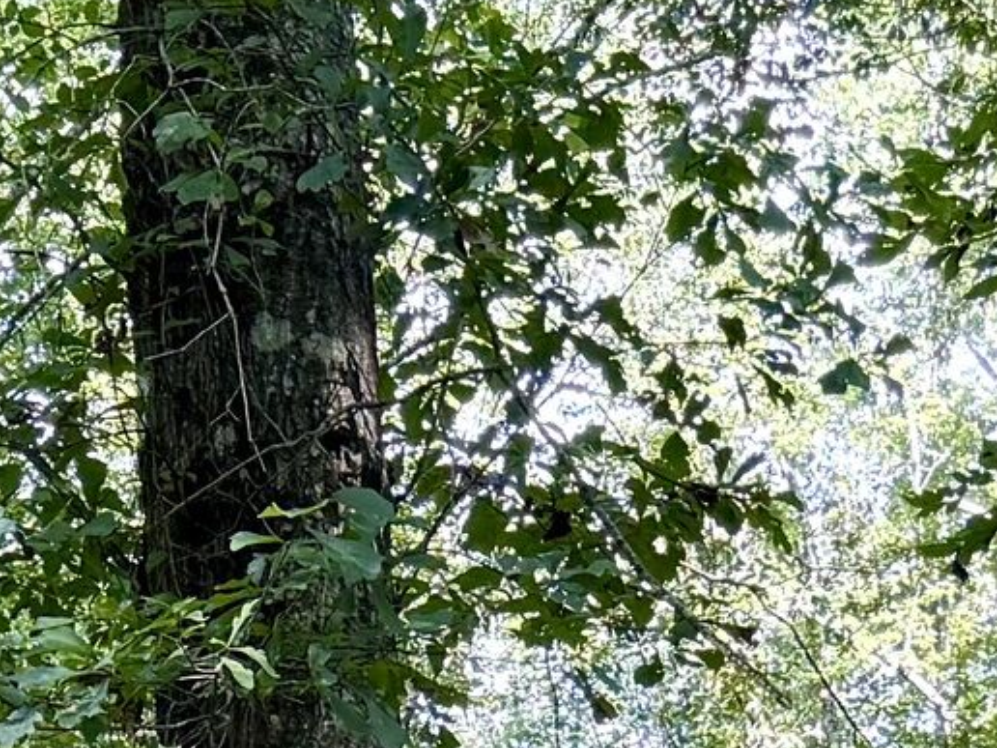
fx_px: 4119
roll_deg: +0.5
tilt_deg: -1.2
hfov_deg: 13.2
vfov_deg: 8.7
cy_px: 2182
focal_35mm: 143
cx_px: -386
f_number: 1.78
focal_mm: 6.76
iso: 100
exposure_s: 1/125
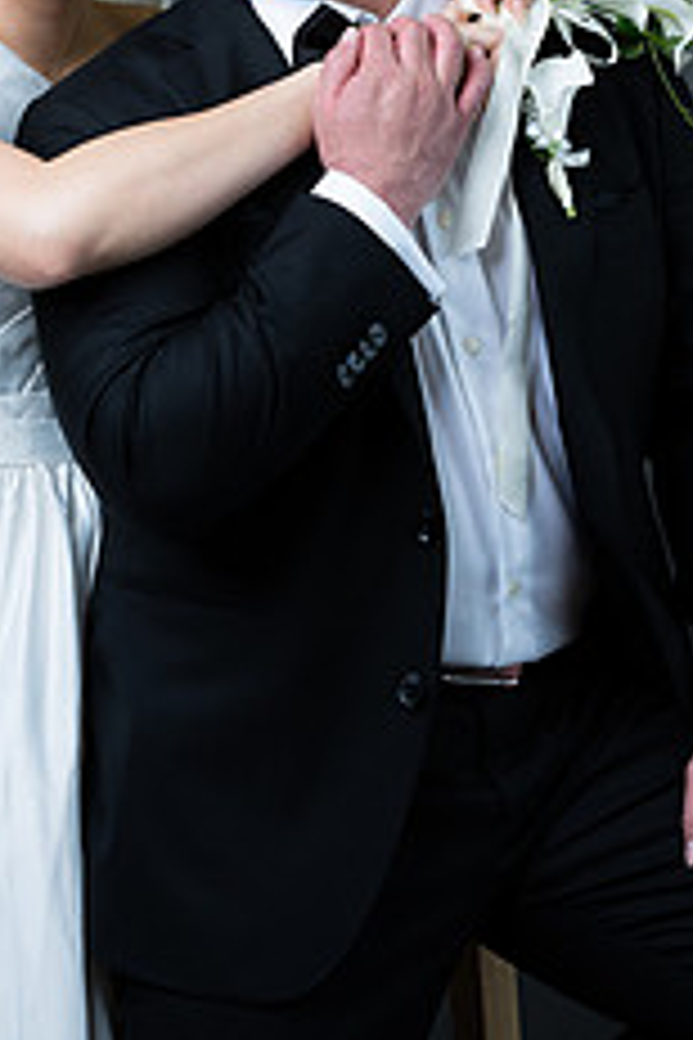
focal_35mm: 118
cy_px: 54
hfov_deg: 11.6
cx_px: 266
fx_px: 3407
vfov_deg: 17.0
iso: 200
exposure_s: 1/160
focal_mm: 60.7
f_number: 4.5
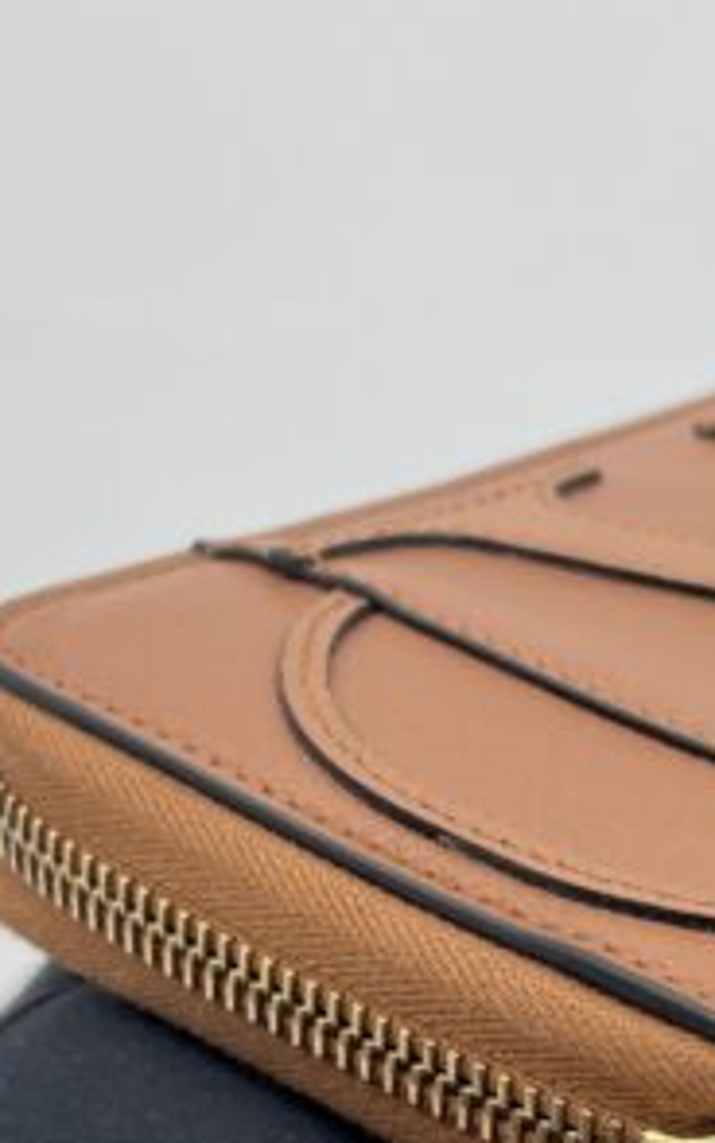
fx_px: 2990
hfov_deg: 13.6
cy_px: 890
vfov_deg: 21.4
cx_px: 579
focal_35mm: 96
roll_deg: -0.7
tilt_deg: -28.0
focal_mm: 5.7
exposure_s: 1/108
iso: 32
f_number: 1.5
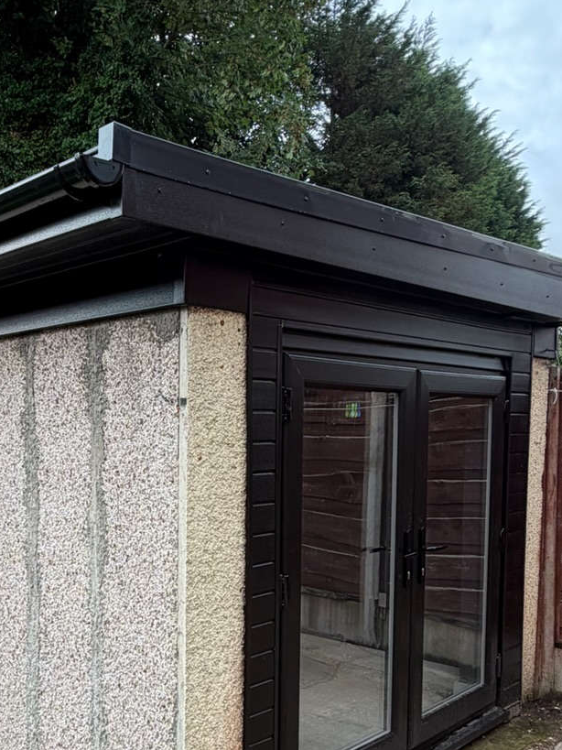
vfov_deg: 51.9
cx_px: 135
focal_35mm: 35
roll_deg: -0.5
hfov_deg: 39.5
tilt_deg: -4.3
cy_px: 482
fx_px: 758
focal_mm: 2.22
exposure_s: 1/289
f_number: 2.2
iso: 50
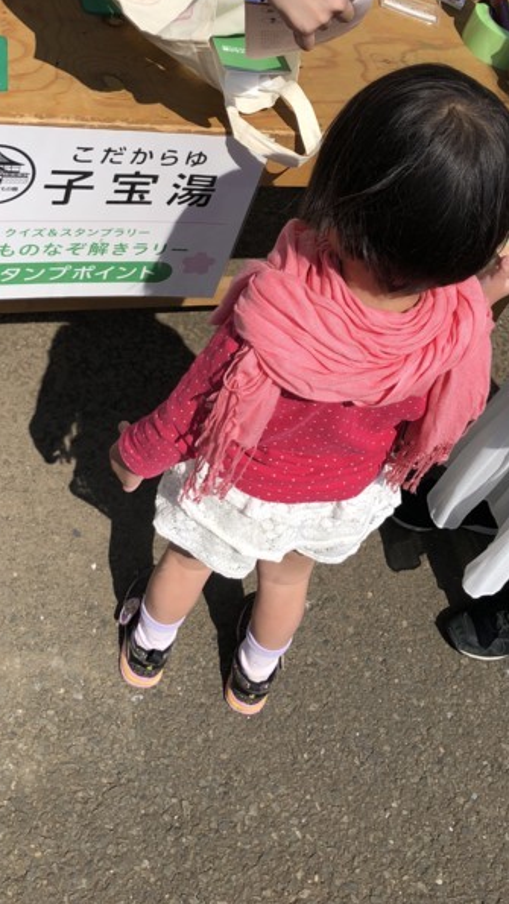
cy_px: 299
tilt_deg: -45.9
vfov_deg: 48.5
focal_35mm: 41
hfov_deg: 29.0
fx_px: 983
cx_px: 286
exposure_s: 1/2703
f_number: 1.8
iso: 25
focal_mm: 3.99
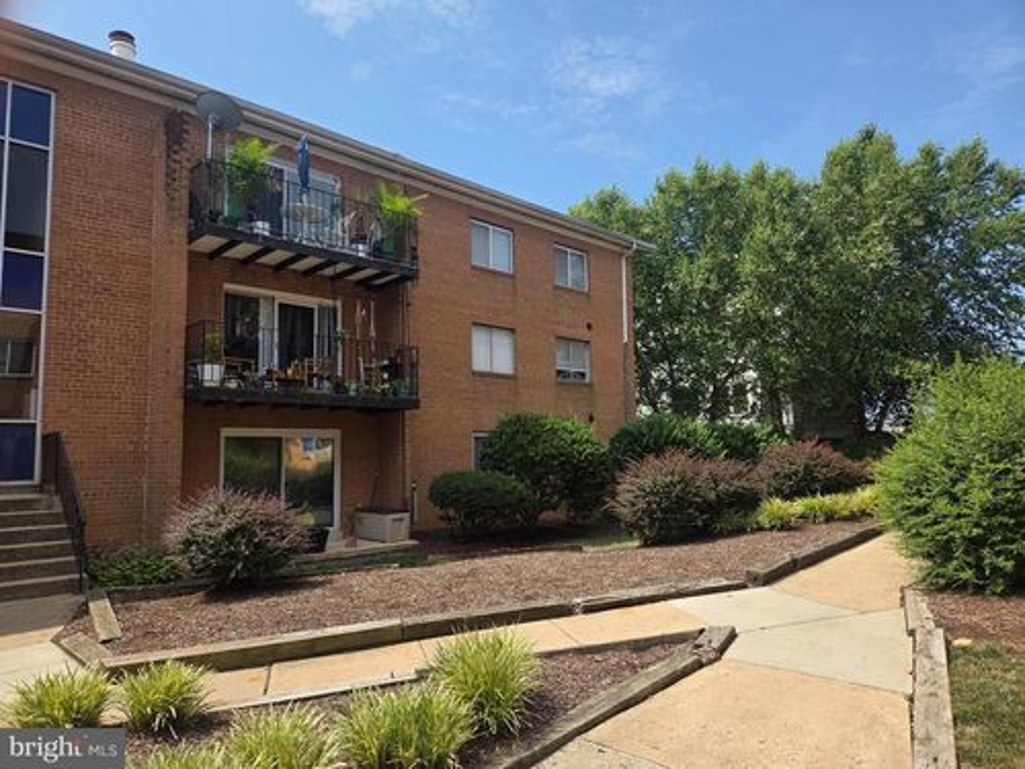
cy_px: 384
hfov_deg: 73.9
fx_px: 681
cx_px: 512
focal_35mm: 23
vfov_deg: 58.9
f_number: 1.8
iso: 80
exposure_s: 1/3988
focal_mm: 5.4
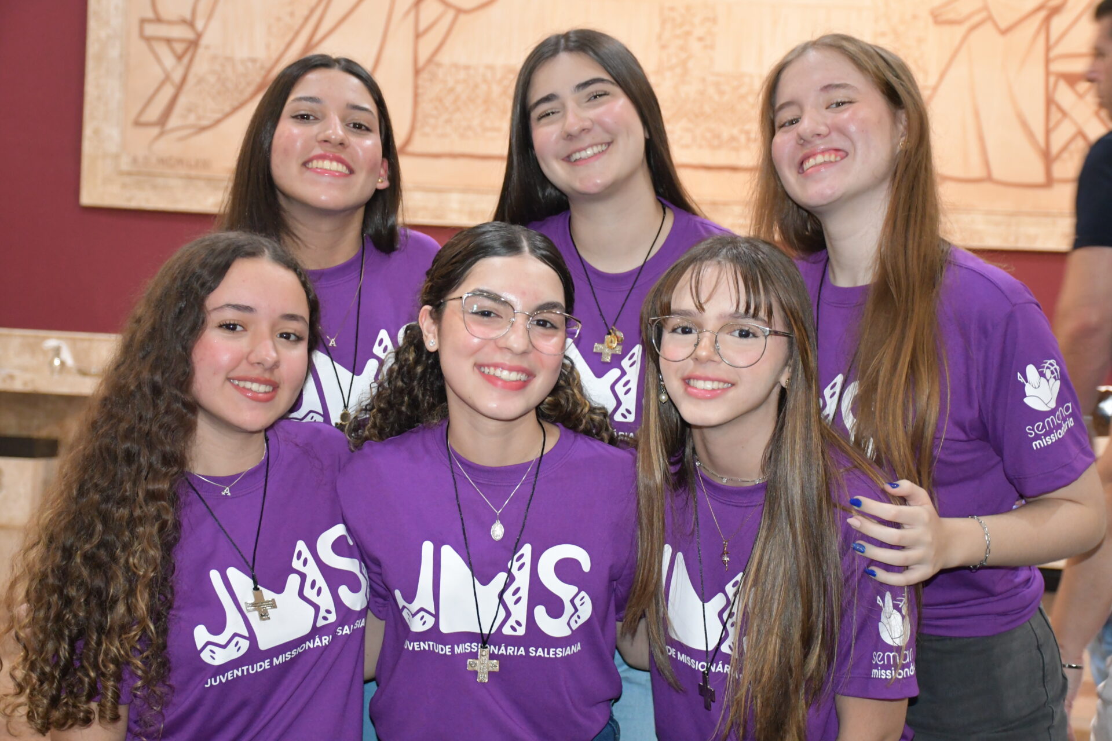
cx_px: 556
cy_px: 370
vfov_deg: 22.6
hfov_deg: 33.4
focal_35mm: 60
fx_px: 1853
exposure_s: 1/60
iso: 3200
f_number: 4.5
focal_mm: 40
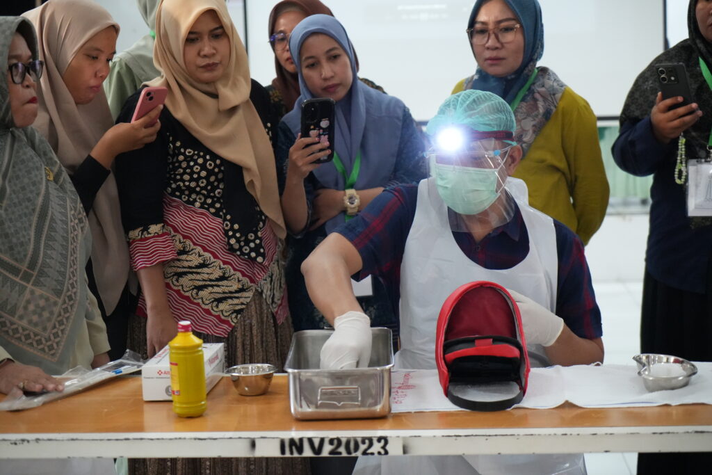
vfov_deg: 19.5
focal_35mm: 70
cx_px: 356
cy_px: 238
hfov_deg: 28.8
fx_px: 1385
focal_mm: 70
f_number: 4
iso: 8000
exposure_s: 1/80
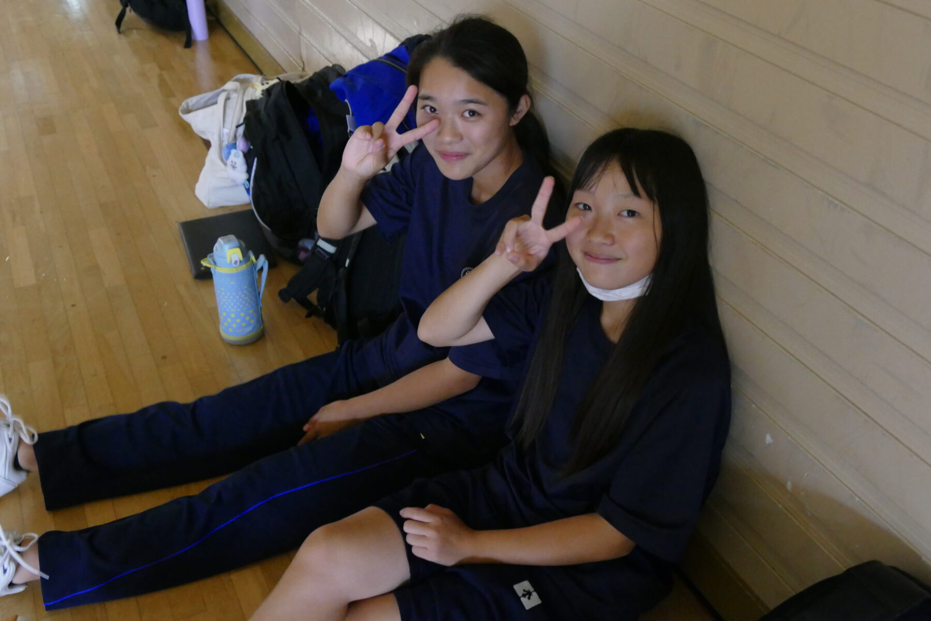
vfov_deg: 35.1
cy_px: 310
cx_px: 466
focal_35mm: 38
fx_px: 983
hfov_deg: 50.7
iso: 2500
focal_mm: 13.97
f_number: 3.1
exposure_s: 1/5
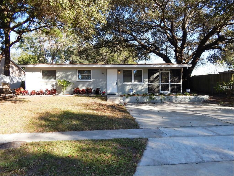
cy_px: 88
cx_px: 117
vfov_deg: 58.9
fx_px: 155
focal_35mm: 23
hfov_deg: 73.9
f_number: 3
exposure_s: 1/500
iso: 125
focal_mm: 4
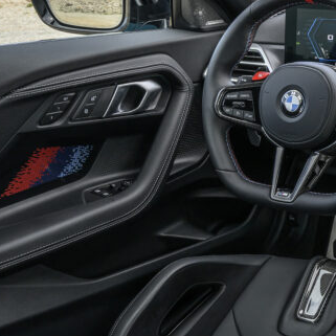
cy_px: 140
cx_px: 445
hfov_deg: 25.5
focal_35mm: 57
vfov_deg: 30.0
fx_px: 626
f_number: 11
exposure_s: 1/80
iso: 160
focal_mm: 21
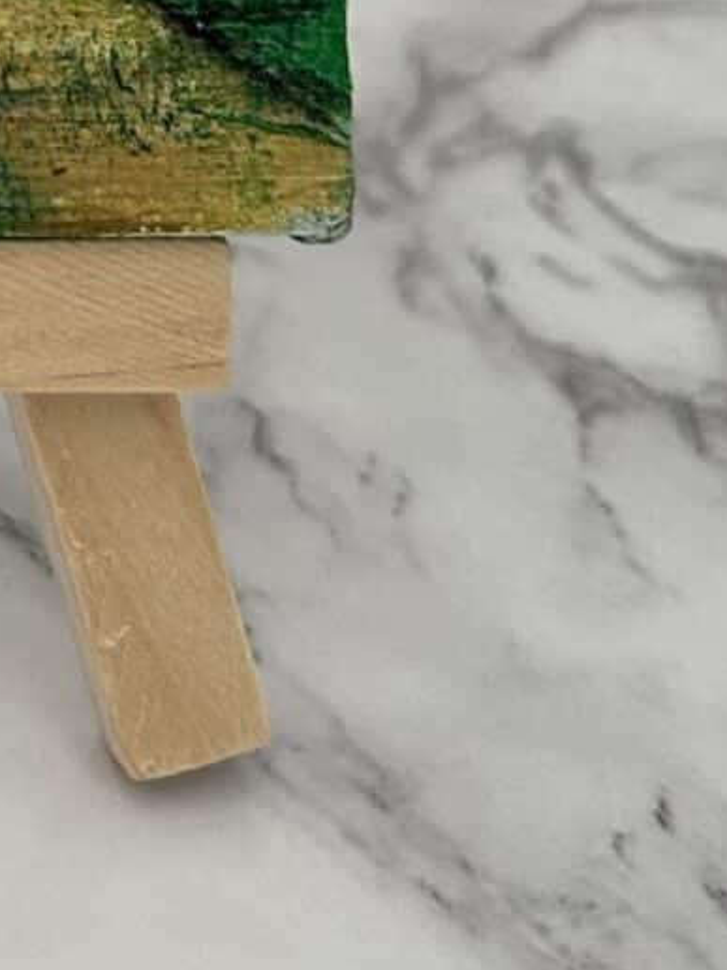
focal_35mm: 129
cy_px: -500
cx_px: -601
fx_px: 3612
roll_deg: +0.5
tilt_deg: -17.5
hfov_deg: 10.7
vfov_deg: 14.3
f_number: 1.5
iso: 125
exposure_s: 1/121
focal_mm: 5.7
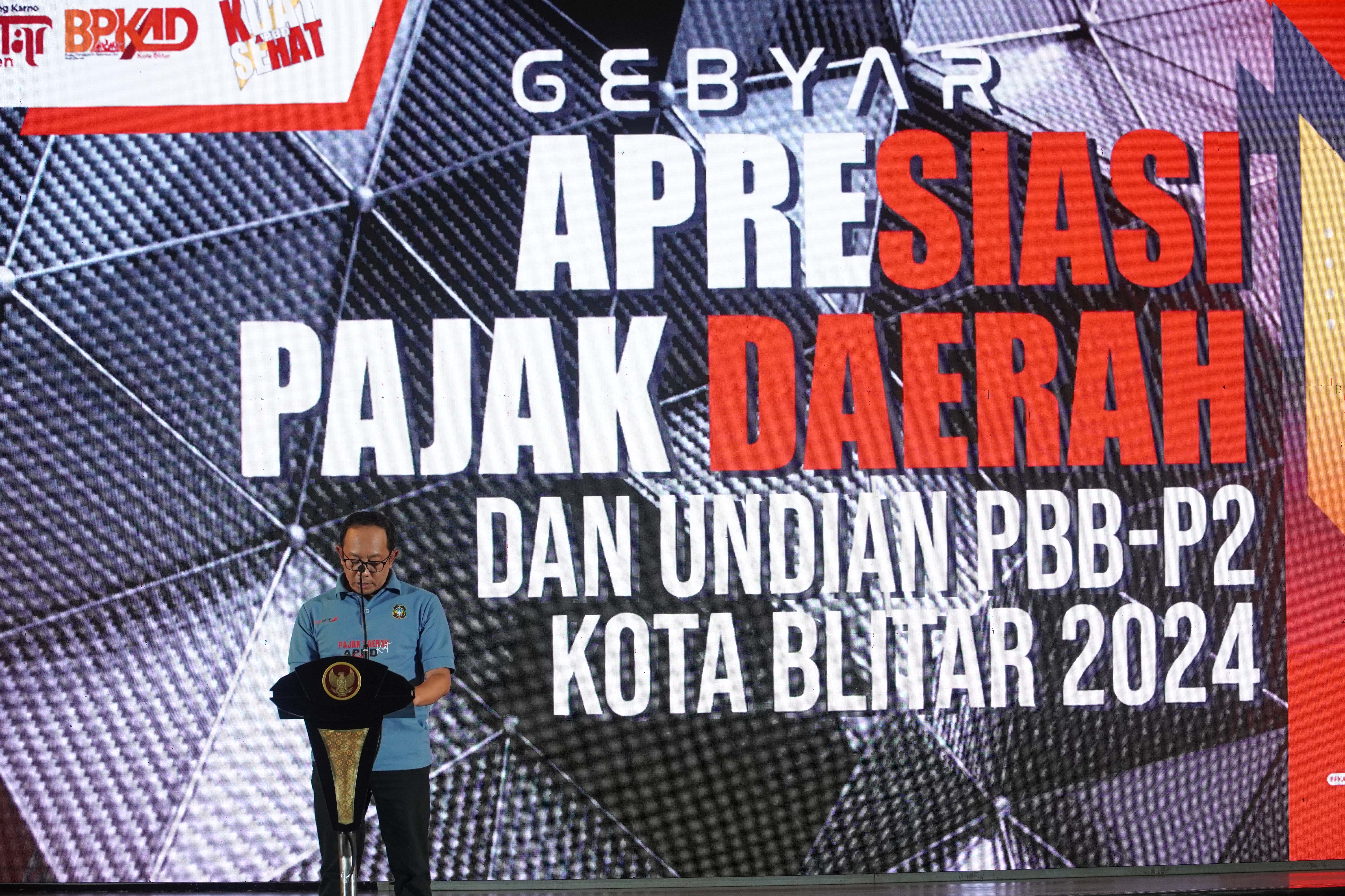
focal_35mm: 128
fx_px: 4763
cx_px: 672
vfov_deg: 10.8
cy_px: 448
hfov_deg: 16.1
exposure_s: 1/160
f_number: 5.6
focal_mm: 85
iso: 1250
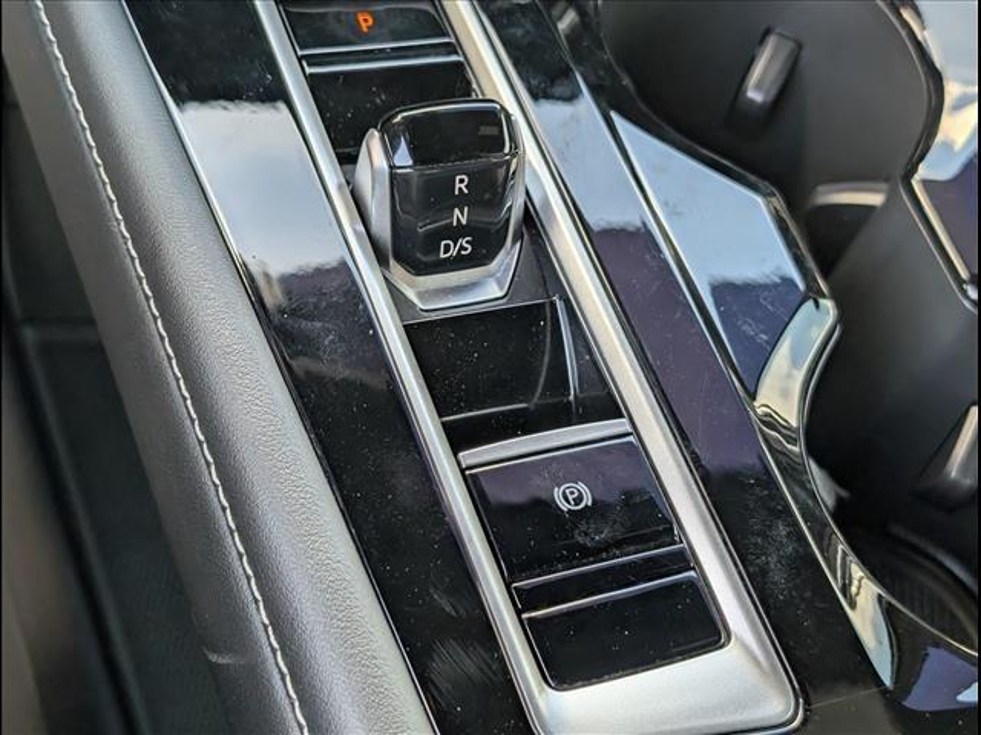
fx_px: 1389
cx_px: 490
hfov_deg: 38.9
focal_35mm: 49
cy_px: 368
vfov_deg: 29.7
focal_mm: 6.9
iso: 202
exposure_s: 1/400
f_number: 1.68
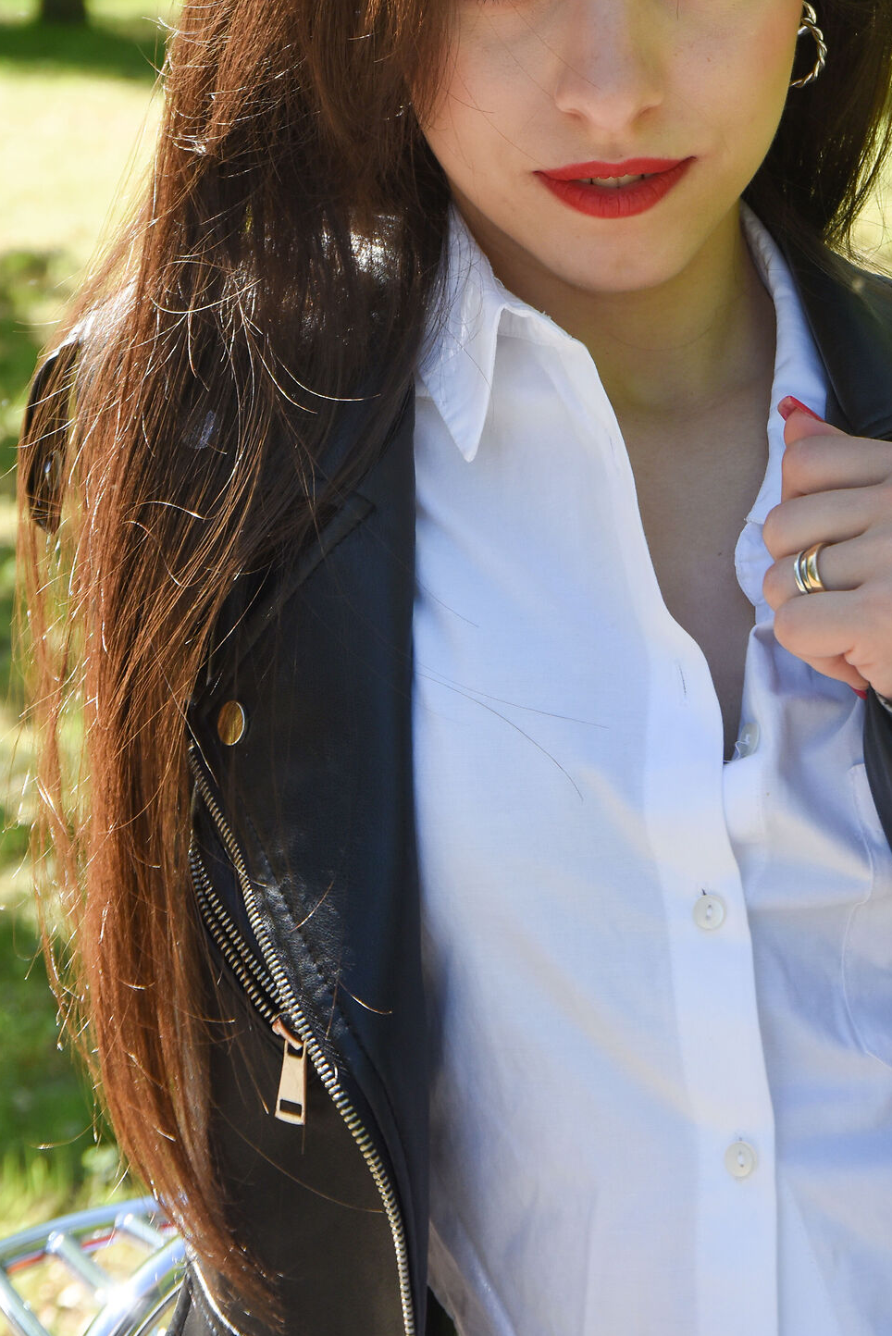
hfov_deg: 12.6
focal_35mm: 108
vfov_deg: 18.7
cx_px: 721
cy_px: 243
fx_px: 4010
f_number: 10
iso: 800
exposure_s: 1/500
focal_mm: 65
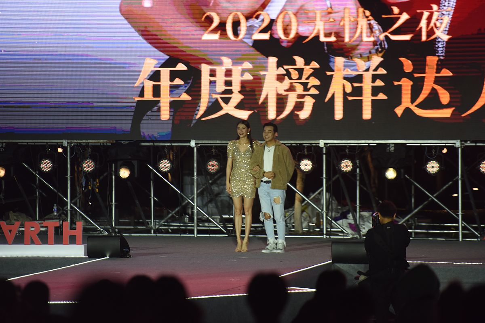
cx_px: 242
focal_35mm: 200
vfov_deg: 6.9
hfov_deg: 10.3
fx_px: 2695
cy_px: 162
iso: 1000
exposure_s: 1/500
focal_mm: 200
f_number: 2.8
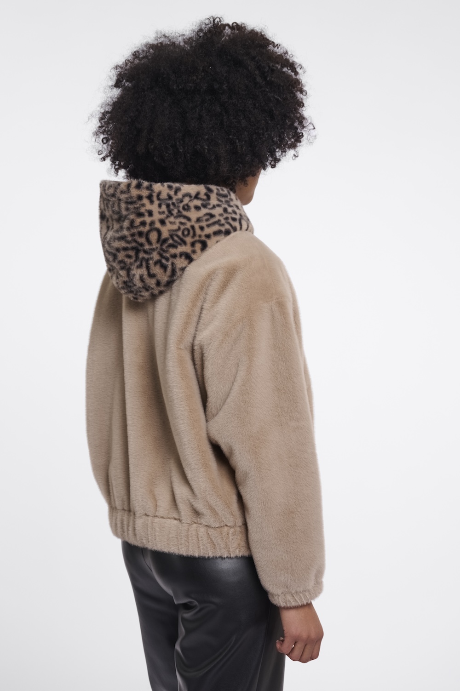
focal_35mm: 71
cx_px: 230
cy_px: 346
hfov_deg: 19.2
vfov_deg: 28.5
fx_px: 1363
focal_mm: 71
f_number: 8
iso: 125
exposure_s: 1/160
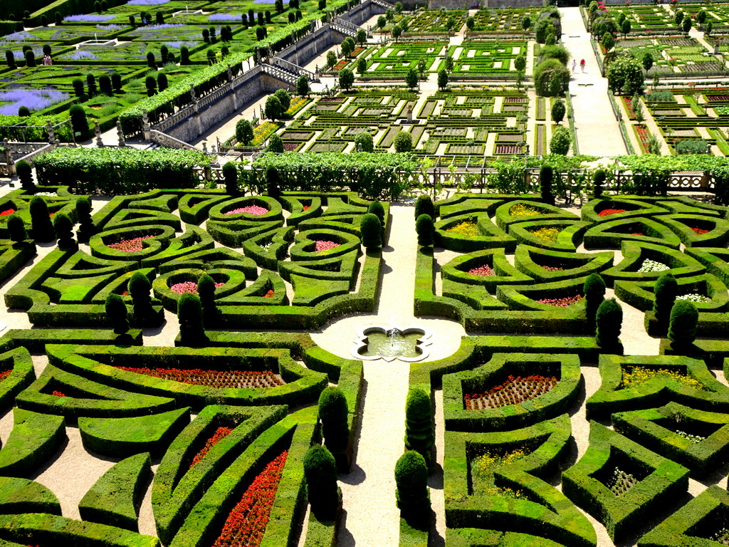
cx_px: 364
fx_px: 779
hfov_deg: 50.1
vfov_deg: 38.7
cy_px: 274
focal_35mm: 37
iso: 80
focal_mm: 6.37
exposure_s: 1/400
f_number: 4
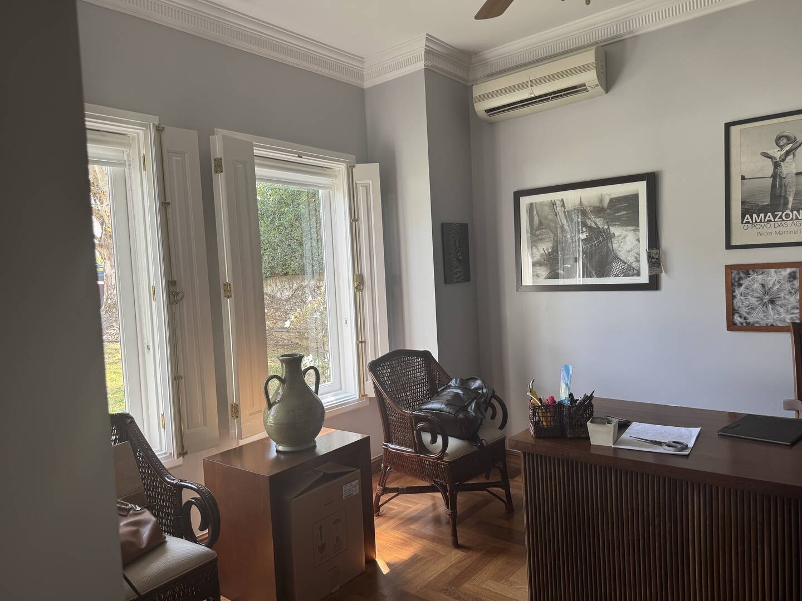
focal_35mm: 24
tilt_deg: -2.3
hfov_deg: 71.6
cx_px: 401
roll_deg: +3.9
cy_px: 300
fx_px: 556
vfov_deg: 56.8
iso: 80
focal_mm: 6.76
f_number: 1.78
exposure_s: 1/121
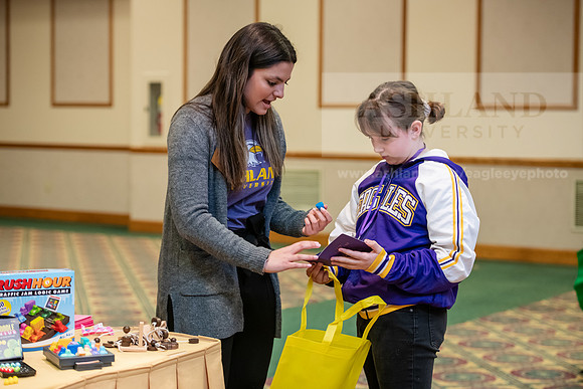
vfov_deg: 16.7
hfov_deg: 24.8
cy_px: 194
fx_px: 1328
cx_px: 292
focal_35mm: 82
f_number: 3.2
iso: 1600
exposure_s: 1/200
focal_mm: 82
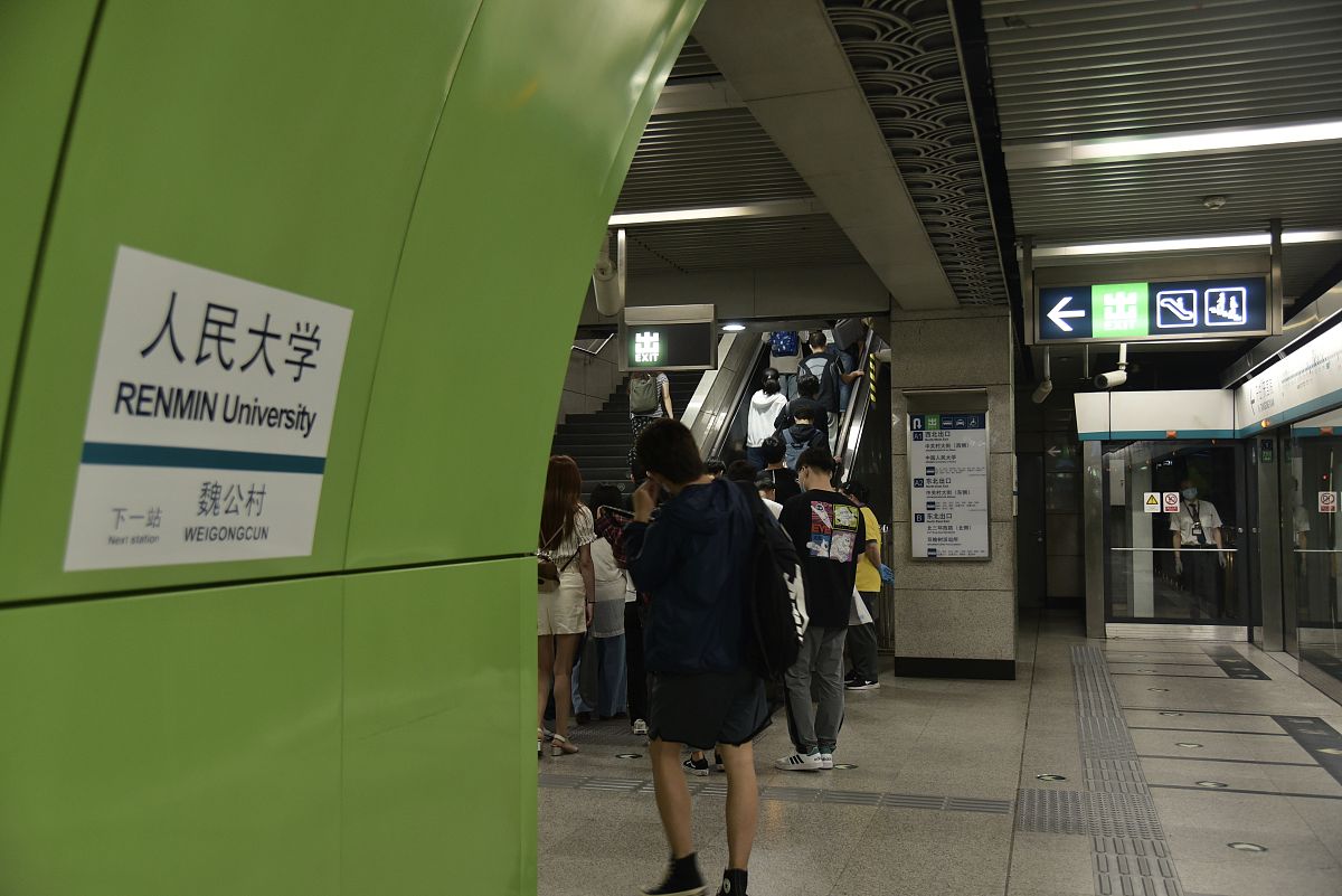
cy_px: 448
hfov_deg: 50.7
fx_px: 1417
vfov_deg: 35.1
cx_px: 671
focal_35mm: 38
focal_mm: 38
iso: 1000
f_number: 4
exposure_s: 1/50
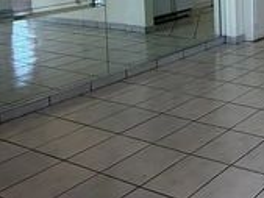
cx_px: 398
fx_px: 404
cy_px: -51
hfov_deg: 26.2
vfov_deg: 24.4
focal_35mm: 53
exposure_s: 1/120
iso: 125
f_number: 2.2
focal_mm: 2.22
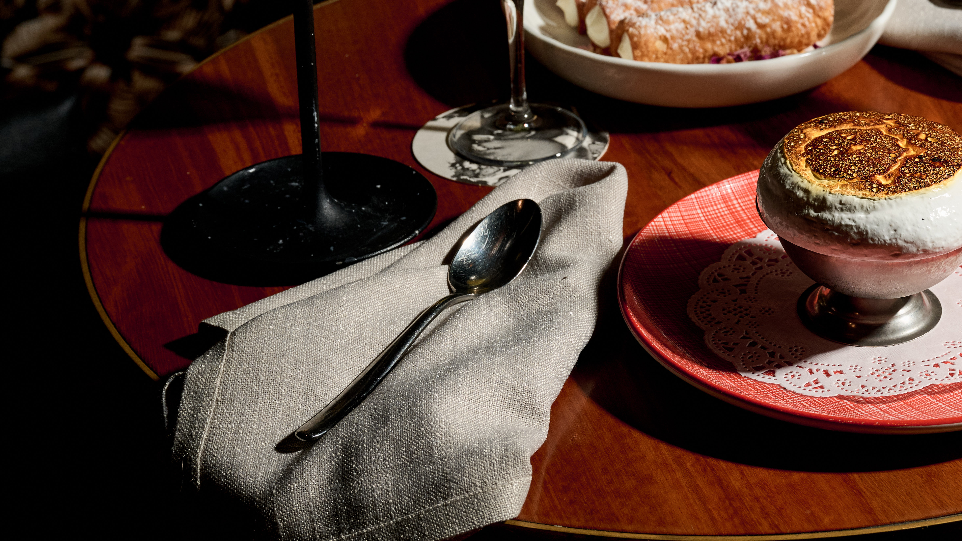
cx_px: 761
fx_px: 2449
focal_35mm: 96
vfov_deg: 12.5
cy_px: 34
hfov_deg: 22.0
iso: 320
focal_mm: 53
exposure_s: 1/125
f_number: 9
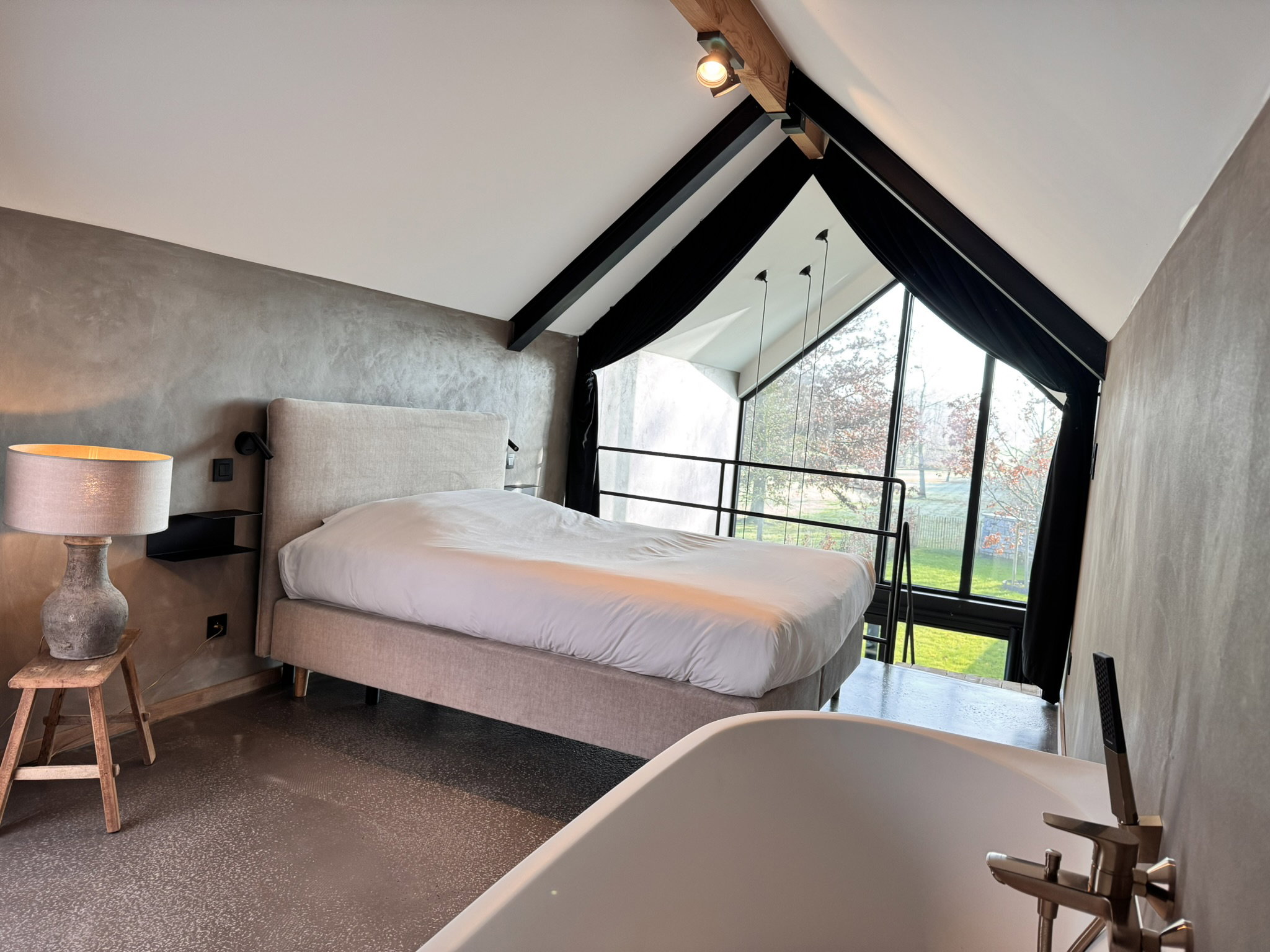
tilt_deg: -1.7
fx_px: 881
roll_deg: -4.4
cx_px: 635
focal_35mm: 24
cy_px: 476
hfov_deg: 71.6
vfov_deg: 56.8
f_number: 1.78
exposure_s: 1/100
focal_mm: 6.76
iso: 200
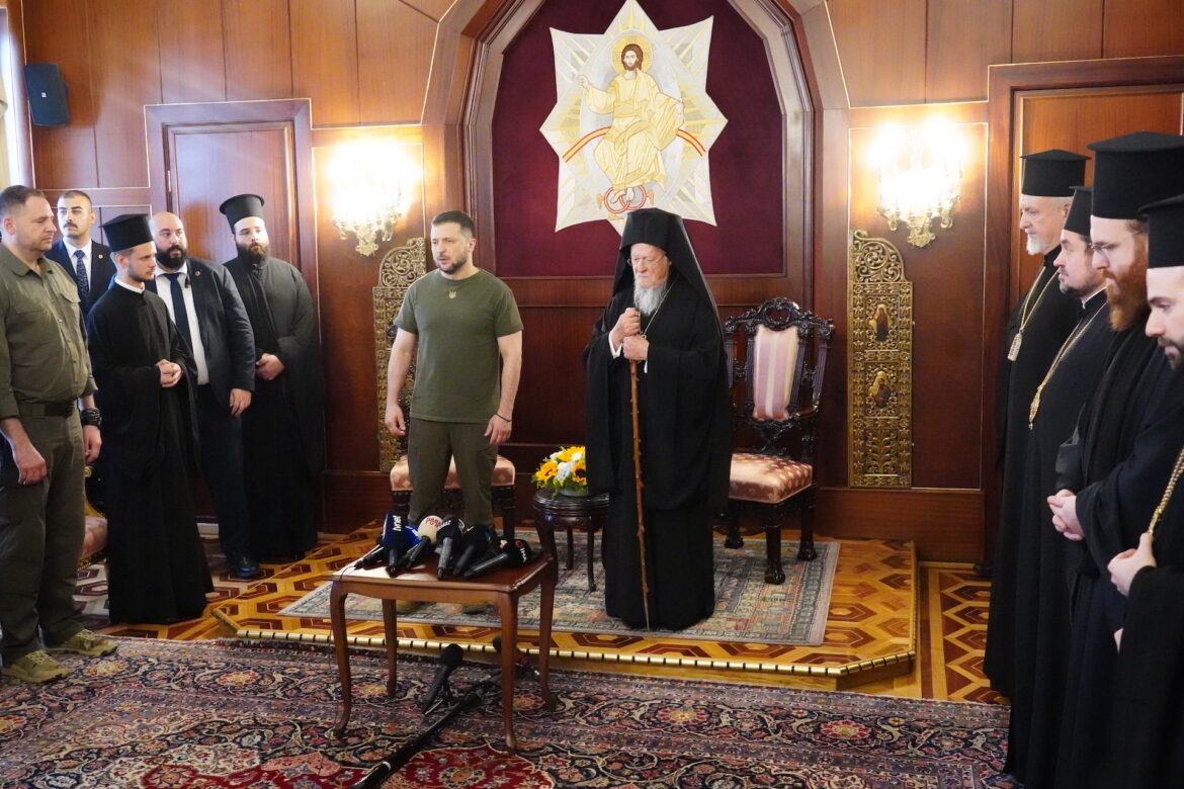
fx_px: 1217
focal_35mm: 37
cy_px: 394
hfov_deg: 51.9
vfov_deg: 35.9
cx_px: 592
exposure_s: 1/500
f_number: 5.6
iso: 32000
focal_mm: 37
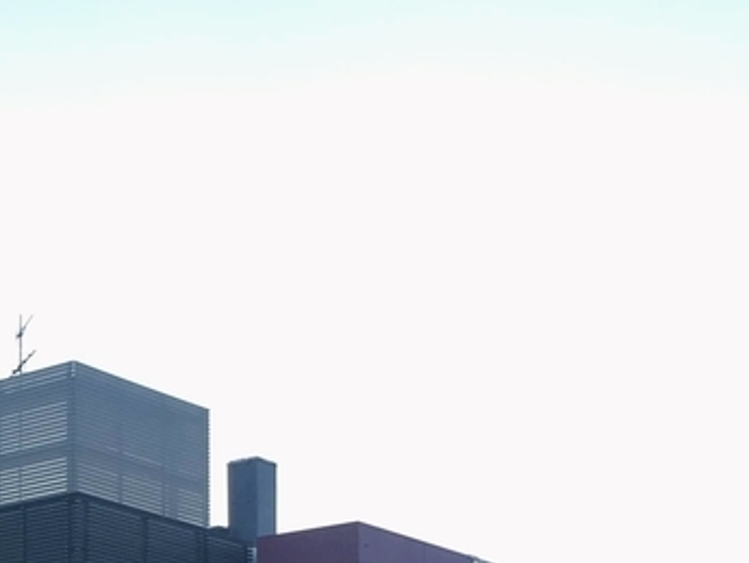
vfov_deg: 16.4
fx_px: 1861
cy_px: 693
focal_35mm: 86
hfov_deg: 20.9
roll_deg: -1.3
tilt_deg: +6.8
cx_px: -189
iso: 25
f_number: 2.2
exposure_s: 1/131
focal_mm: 4.15
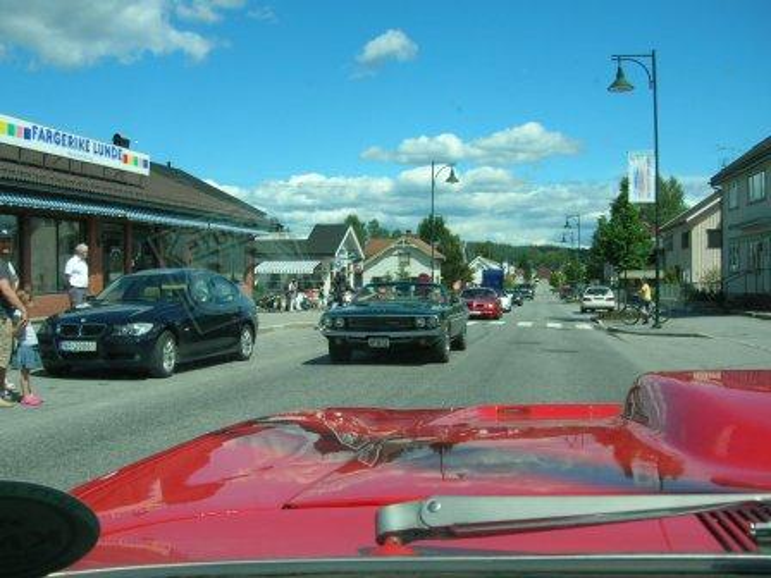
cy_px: 289
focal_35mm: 34
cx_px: 386
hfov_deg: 54.0
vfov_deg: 41.8
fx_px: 757
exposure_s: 1/368
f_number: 4.9
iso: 50
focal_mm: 5.7
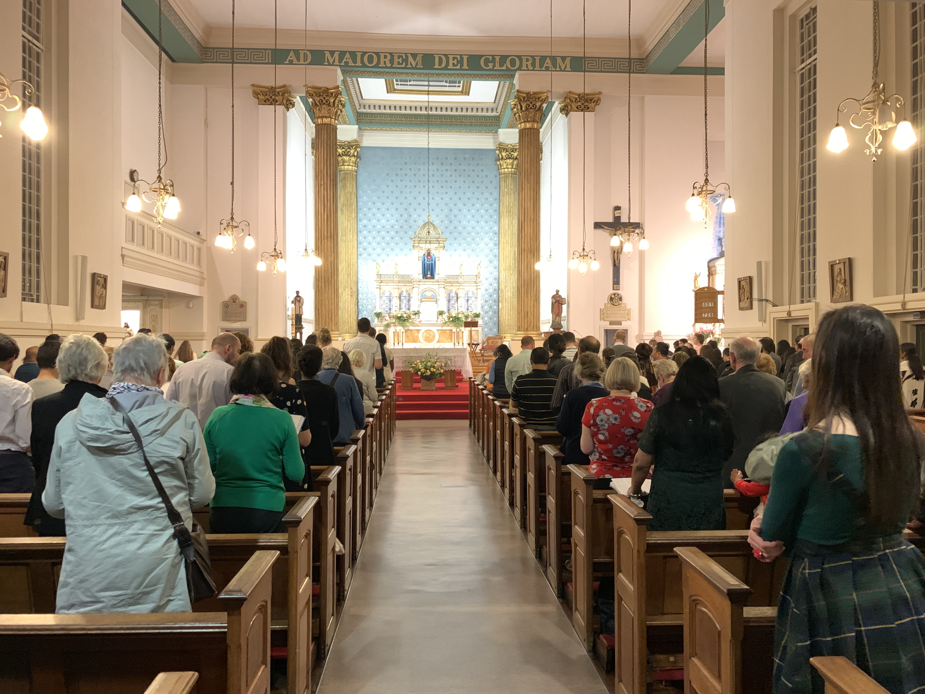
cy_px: 347
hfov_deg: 67.3
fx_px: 695
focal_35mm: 26
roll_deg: +0.8
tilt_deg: +2.0
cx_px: 462
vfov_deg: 53.1
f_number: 1.8
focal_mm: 4.25
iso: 640
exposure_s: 1/25
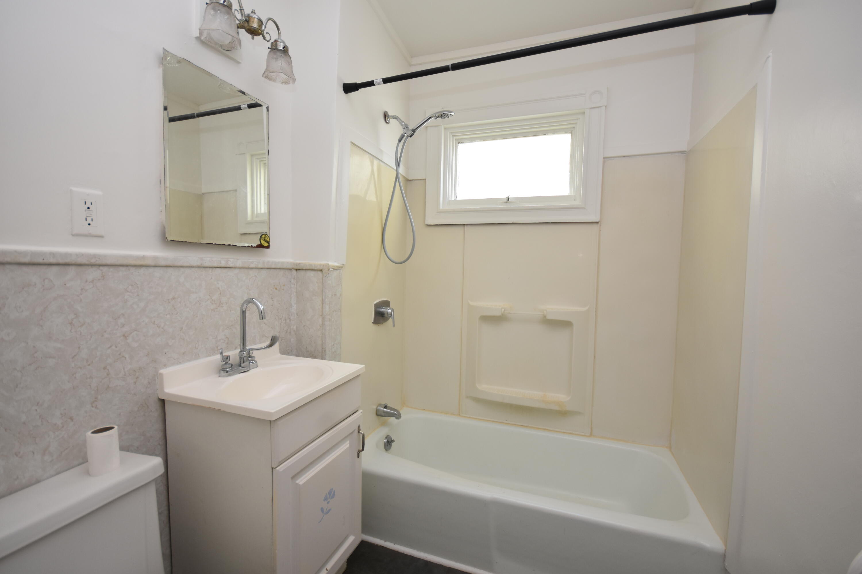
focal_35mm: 15
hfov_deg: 100.4
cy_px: 287
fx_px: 359
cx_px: 431
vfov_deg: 77.3
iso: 400
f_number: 4
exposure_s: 1/60
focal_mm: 10
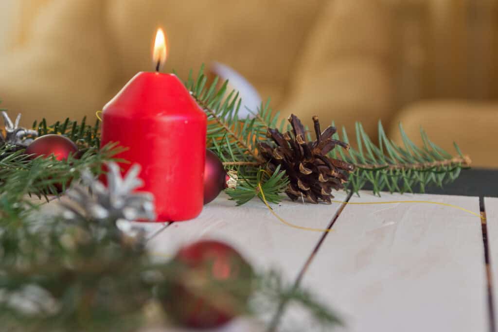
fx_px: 1245
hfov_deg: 22.6
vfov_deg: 15.2
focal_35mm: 90
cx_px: 249
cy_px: 166
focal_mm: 60
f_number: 5.6
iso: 50
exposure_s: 1/15
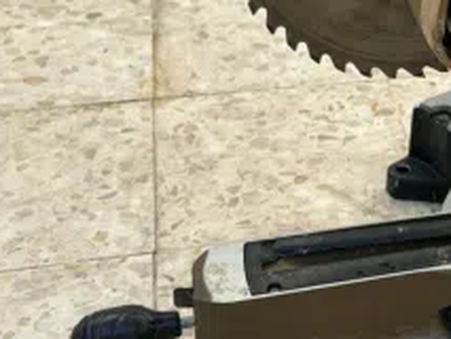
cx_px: 531
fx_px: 1017
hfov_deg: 23.1
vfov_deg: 18.8
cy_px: 102
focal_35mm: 78
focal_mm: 5.7
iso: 50
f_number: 1.5
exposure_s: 1/443
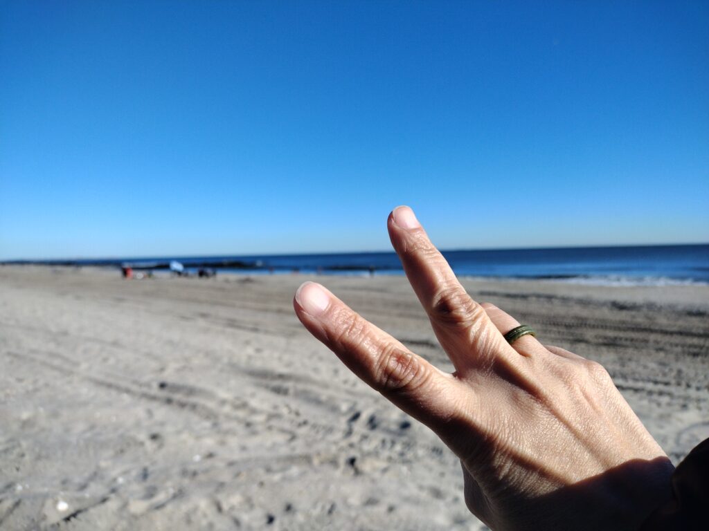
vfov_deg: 51.4
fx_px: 553
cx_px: 354
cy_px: 266
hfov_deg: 65.3
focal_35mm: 27
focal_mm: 4.71
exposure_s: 1/2579
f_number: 1.7
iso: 100
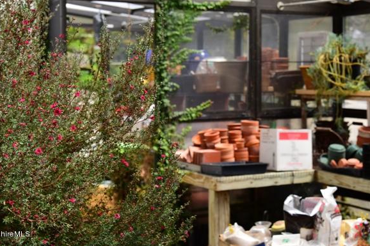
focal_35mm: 72
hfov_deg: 28.0
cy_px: 77
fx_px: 740
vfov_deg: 18.8
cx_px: 233
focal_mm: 52
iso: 500
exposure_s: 1/640
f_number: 6.3
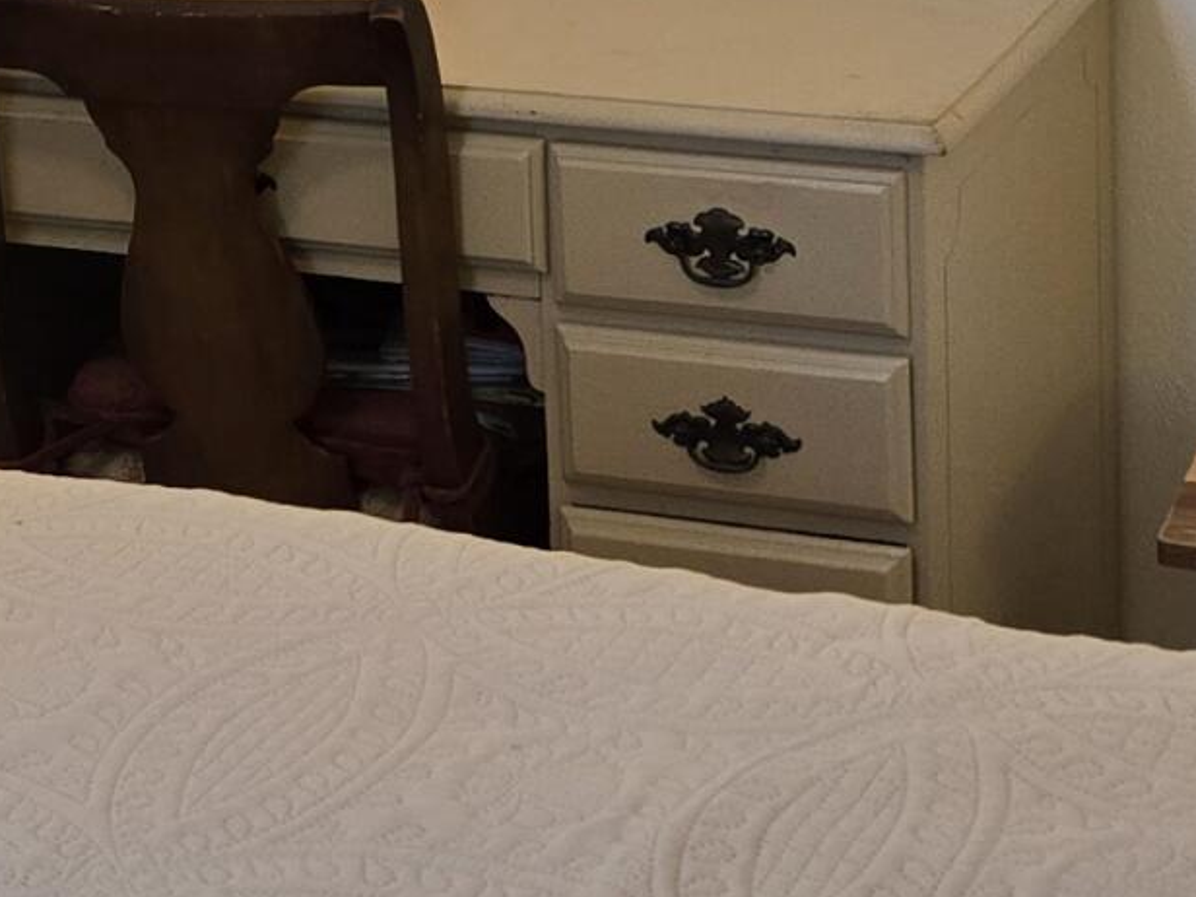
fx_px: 3870
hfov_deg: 17.6
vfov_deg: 12.8
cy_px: -252
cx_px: 495
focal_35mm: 112
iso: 160
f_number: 1.8
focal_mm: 5.4
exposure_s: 1/120
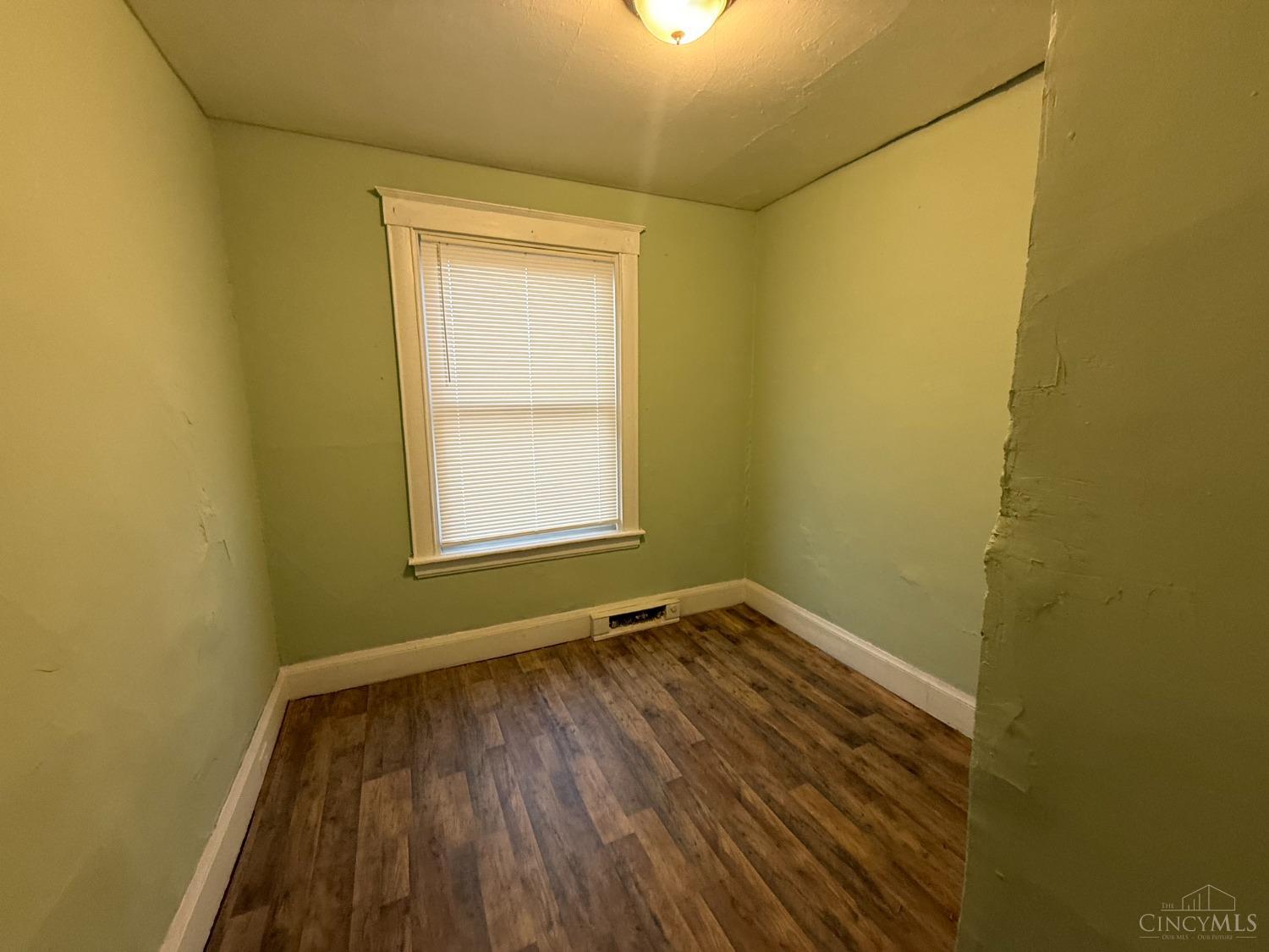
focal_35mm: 14
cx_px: 634
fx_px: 513
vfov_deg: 85.7
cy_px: 476
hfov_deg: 102.1
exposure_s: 1/60
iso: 200
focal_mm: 2.22
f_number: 2.2
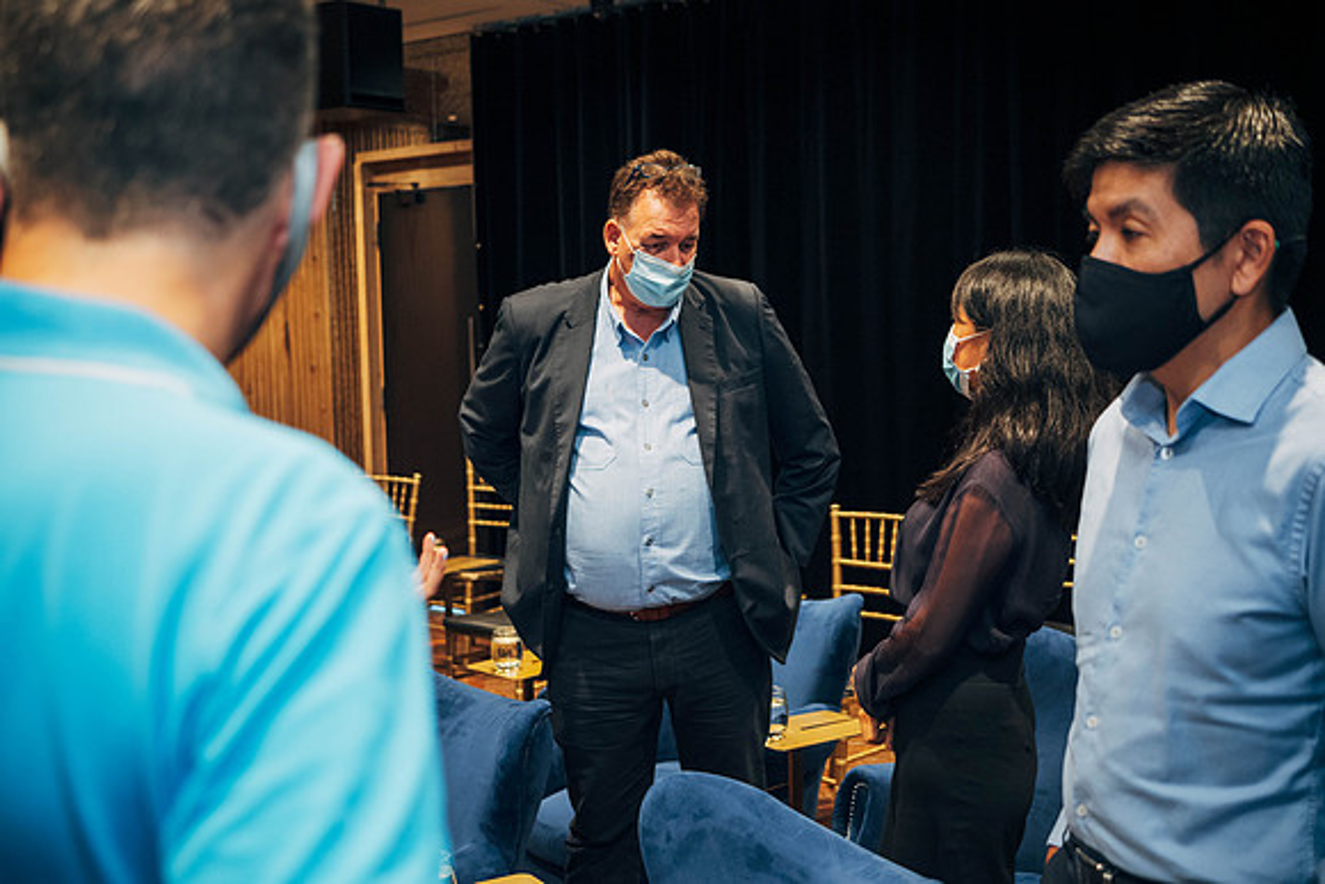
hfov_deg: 43.8
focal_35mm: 45
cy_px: 442
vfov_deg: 30.1
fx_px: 1646
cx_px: 662
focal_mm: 21
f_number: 1.7
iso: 800
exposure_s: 1/60
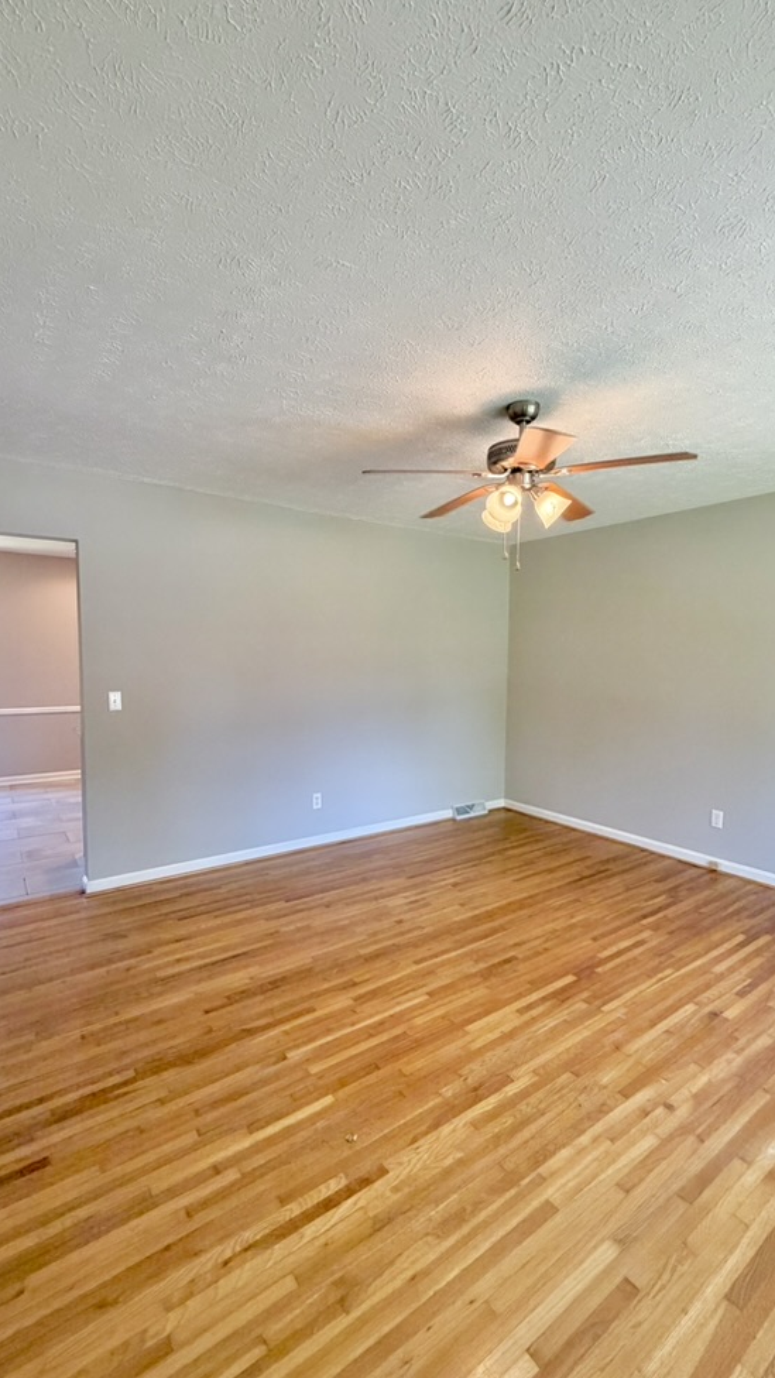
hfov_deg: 67.1
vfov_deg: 99.4
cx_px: 392
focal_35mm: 16
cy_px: 700
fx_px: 585
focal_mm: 2.22
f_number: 2.2
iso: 250
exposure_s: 1/120
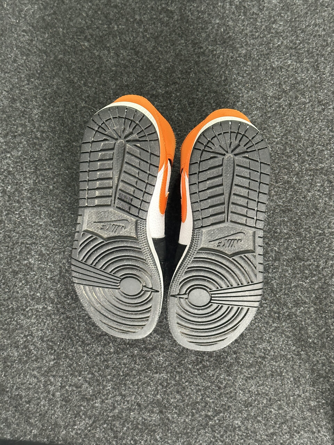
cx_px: 167
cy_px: 222
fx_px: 618
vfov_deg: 39.7
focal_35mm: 48
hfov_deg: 30.3
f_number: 1.78
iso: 400
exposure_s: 1/33
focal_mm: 6.86
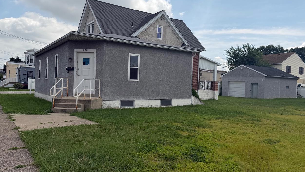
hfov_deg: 64.2
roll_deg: -1.6
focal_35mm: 30
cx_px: 164
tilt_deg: +2.4
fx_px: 243
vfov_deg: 38.9
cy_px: 78
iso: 80
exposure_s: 1/7353
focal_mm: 6.76
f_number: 1.78
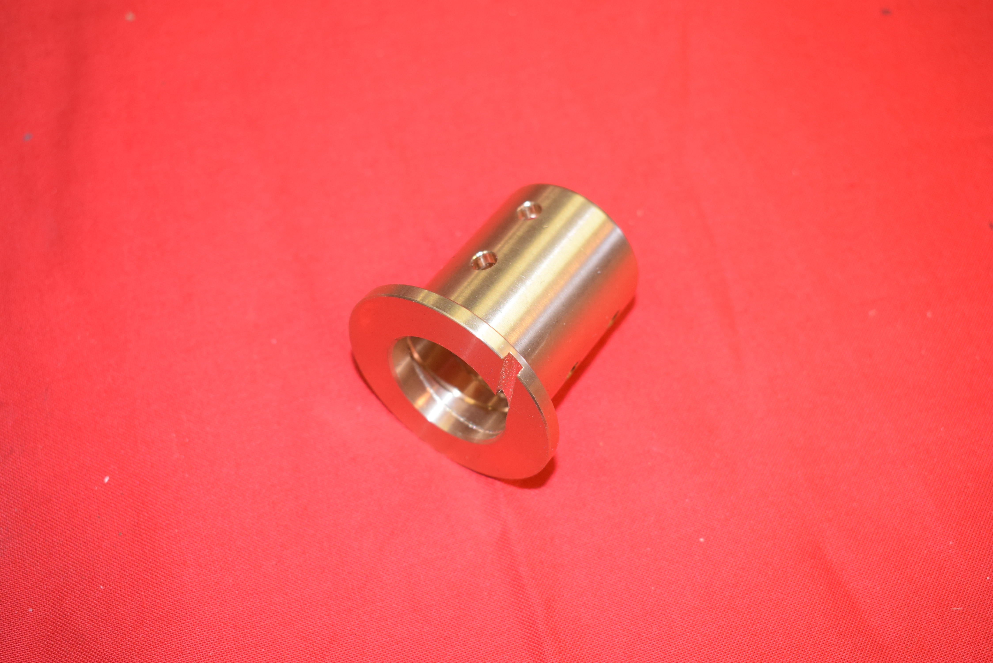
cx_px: 496
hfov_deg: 42.3
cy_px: 332
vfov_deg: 29.0
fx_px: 1283
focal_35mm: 46
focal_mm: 31
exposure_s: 1/60
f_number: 5.6
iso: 800
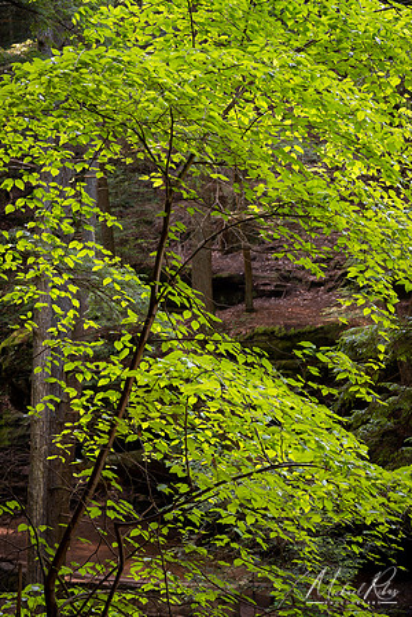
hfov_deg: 9.1
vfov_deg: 13.7
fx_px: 2575
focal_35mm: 150
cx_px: 206
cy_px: 308
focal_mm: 100
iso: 100
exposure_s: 1/5
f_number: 8
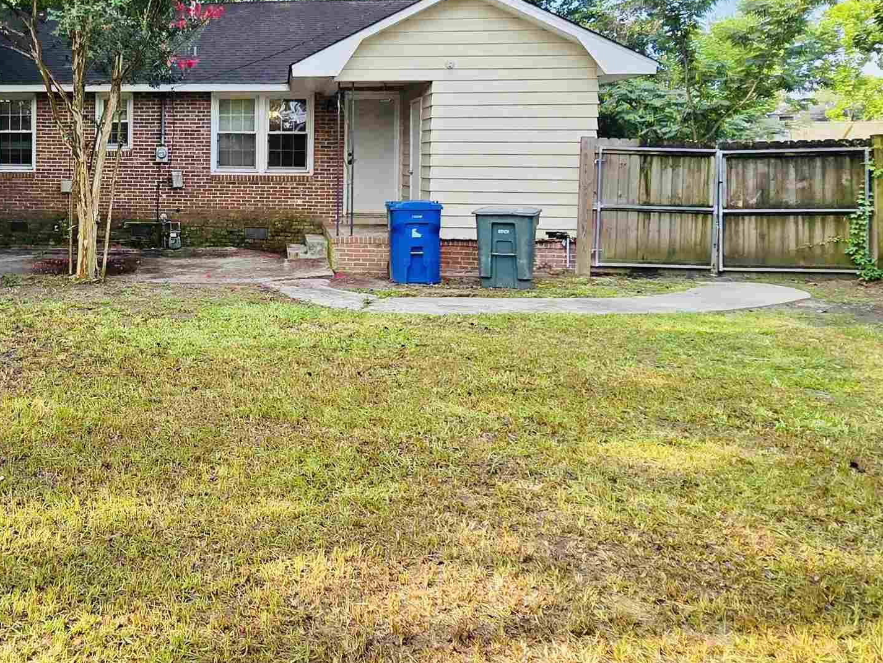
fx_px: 714
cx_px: 141
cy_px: 179
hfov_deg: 57.3
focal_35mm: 28
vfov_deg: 48.2
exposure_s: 1/544
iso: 50
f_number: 2.2
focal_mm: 2.2
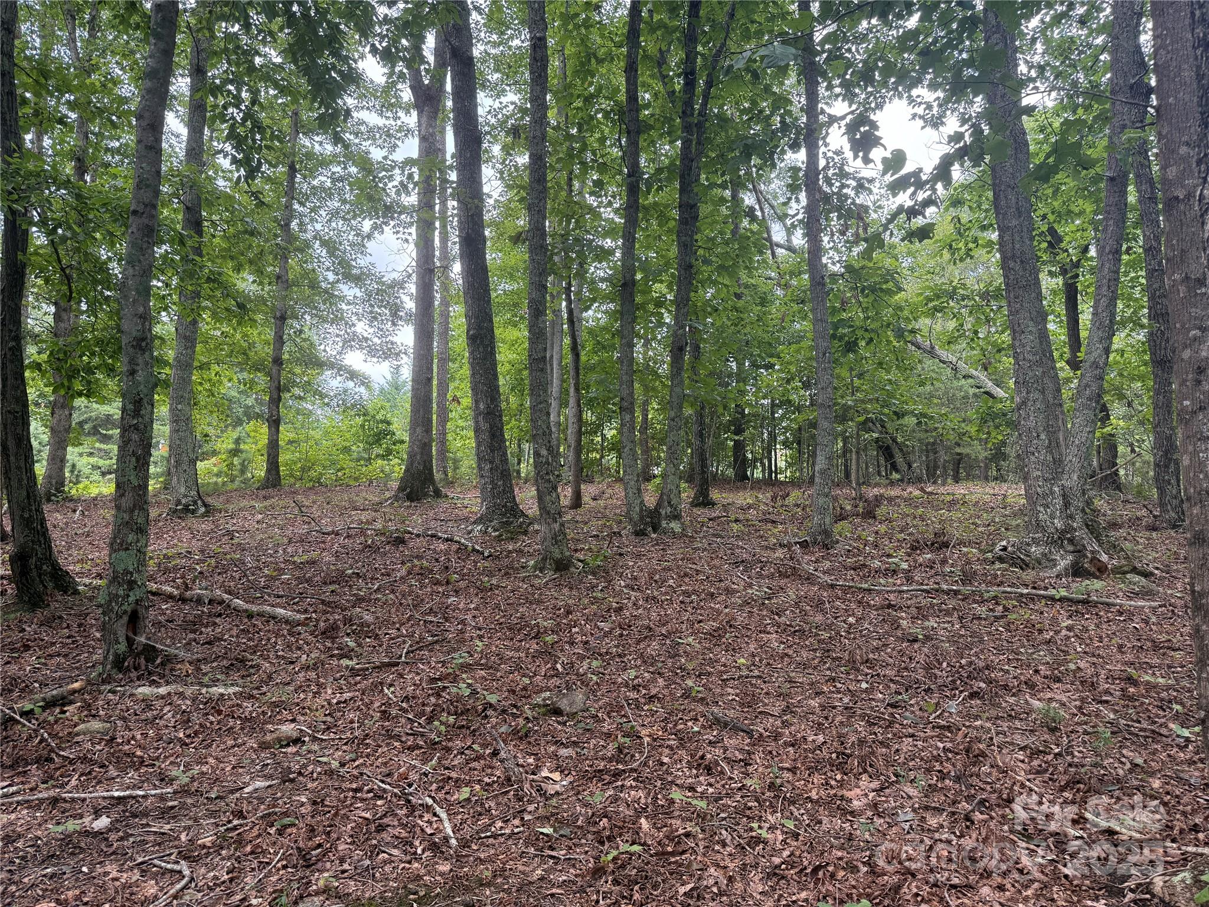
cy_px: 454
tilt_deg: +5.9
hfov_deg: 71.6
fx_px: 838
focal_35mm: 24
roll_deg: -2.9
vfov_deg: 56.8
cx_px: 604
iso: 100
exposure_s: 1/287
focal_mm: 6.76
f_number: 1.78
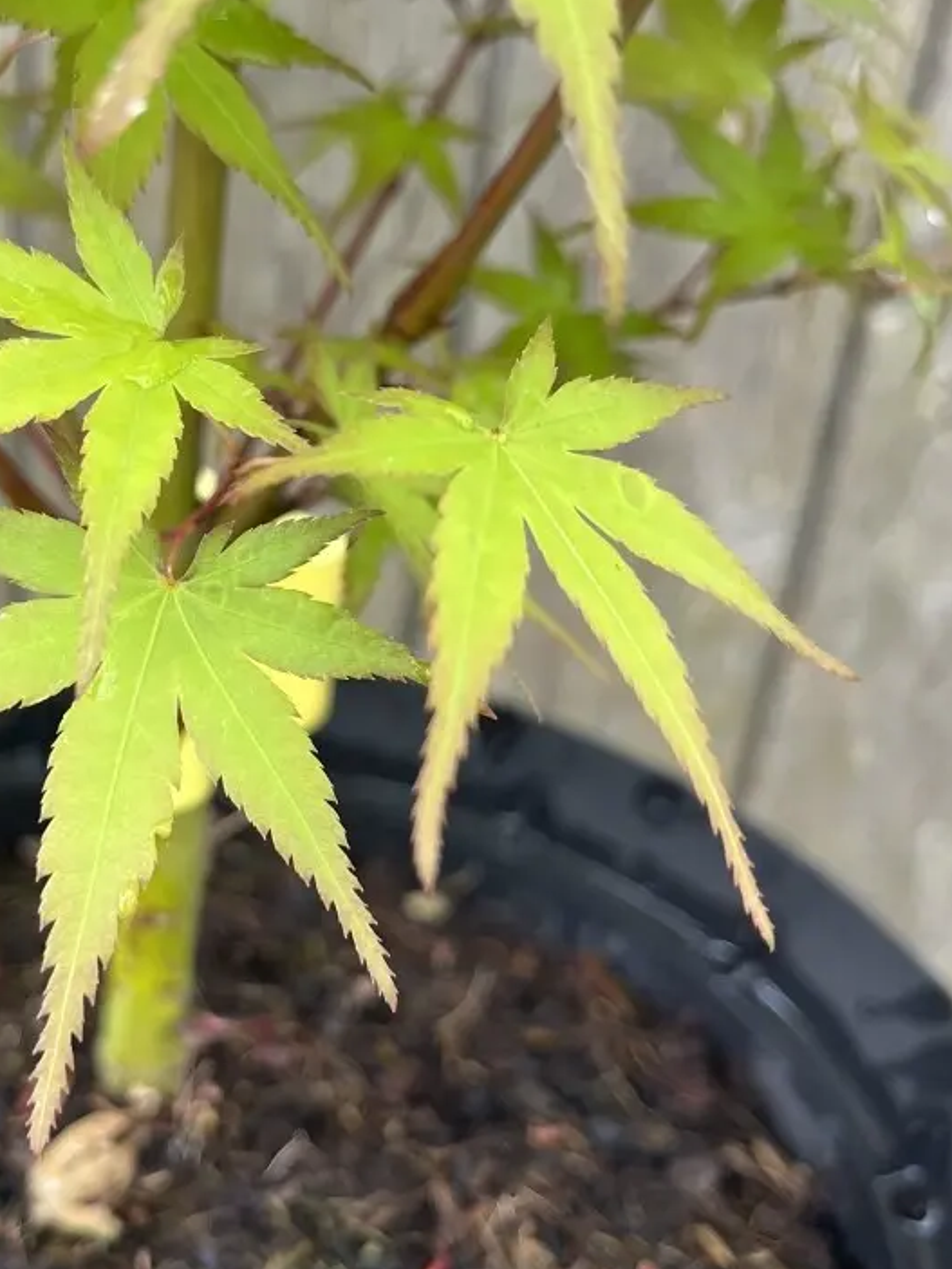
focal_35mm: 40
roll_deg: -6.0
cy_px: 658
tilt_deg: -26.6
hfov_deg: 35.4
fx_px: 1466
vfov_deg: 46.8
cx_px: 266
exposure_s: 1/121
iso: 80
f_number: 1.6
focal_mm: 5.1
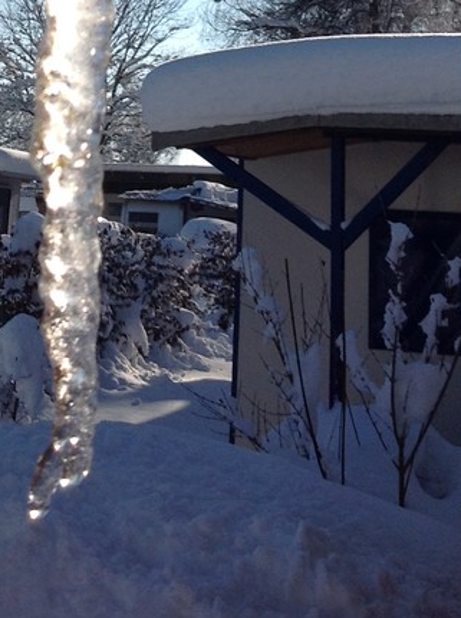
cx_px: 134
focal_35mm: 98
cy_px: -232
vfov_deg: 18.4
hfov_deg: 15.0
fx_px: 1745
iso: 50
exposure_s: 1/2747
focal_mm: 4.28
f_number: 2.4
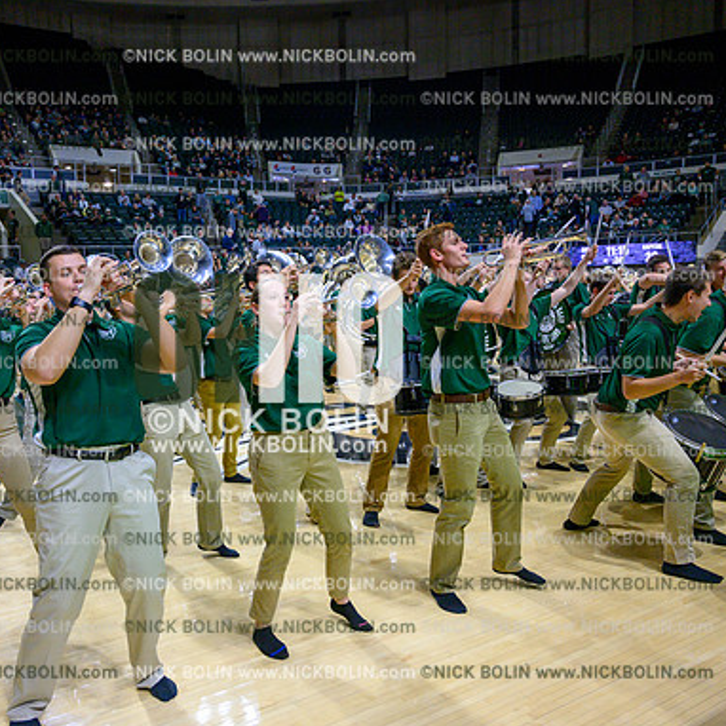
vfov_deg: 52.5
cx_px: 268
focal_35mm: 31
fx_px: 736
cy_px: 364
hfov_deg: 51.9
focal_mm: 24
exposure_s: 1/800
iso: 3200
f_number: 4.5
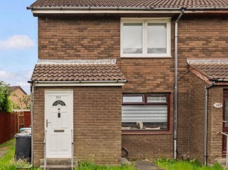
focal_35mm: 33
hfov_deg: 53.6
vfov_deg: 42.4
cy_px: 111
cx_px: 65
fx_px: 217
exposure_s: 1/30
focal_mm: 14
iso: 250
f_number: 5.6
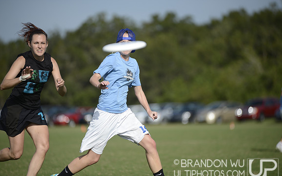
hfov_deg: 10.2
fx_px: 1576
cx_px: 141
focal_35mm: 205
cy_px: 89
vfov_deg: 6.4
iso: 200
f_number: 2.8
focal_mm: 200
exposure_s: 1/5000
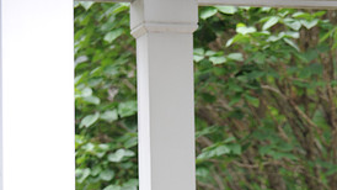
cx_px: 210
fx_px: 2475
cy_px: 347
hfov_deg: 7.8
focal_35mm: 277
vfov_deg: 4.3
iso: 500
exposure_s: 1/100
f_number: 5
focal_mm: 125
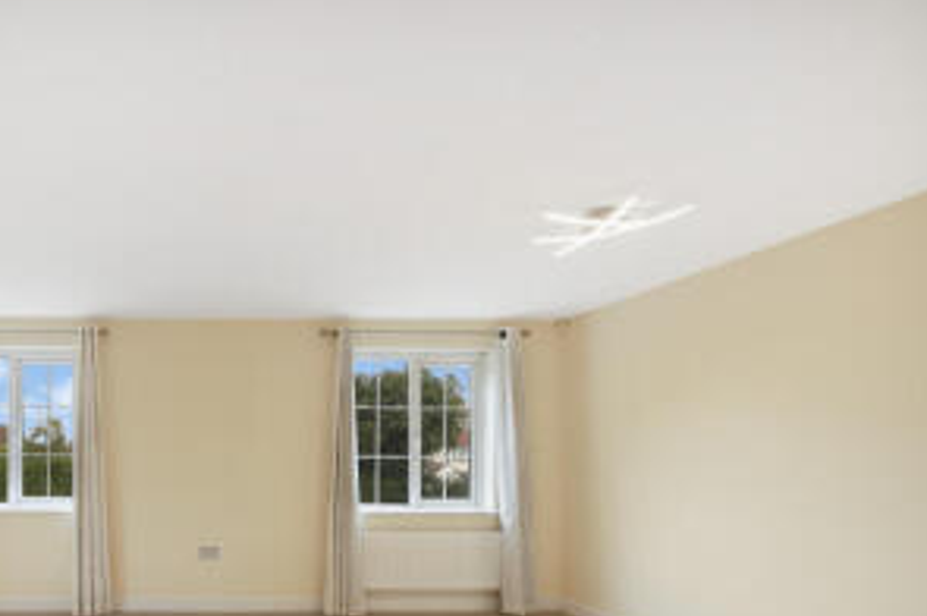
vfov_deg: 56.0
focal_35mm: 21
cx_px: 192
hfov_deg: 73.2
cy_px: 473
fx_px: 540
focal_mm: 13
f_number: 11
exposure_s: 1/80
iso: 200
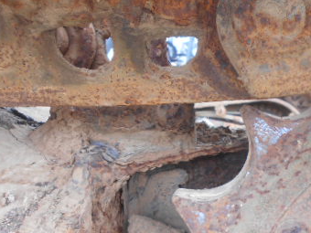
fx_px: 440
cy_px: 167
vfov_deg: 29.3
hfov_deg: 37.8
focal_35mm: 49
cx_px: 239
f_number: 3.2
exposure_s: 1/30
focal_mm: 4.6
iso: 80
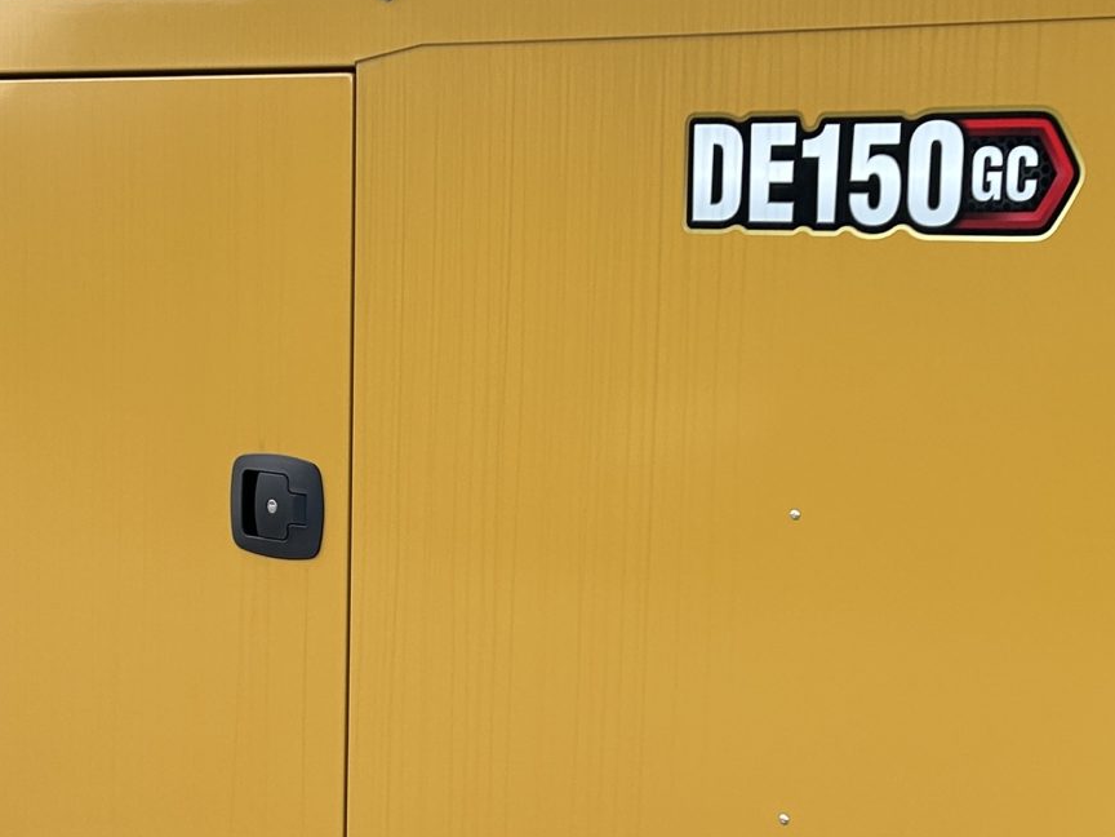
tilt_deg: -6.2
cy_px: 508
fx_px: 2480
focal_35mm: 77
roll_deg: -2.3
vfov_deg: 19.1
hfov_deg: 25.3
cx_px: 598
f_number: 1.5
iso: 50
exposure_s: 1/572
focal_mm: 5.7
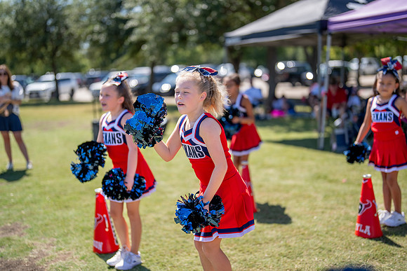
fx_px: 567
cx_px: 204
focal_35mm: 50
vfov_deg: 26.9
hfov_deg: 39.5
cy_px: 136
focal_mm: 50
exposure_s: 1/8000
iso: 160
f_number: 1.2
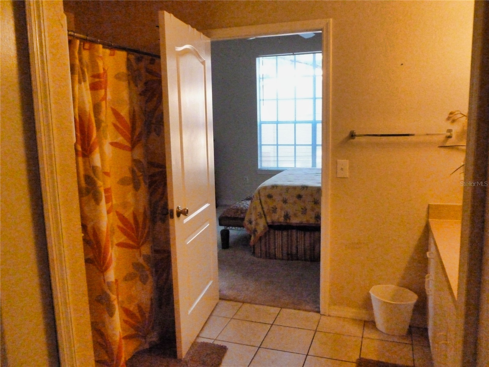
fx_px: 396
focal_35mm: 28
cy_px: 184
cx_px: 244
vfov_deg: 49.7
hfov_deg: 63.4
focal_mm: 5
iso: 1600
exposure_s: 1/100
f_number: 3.3
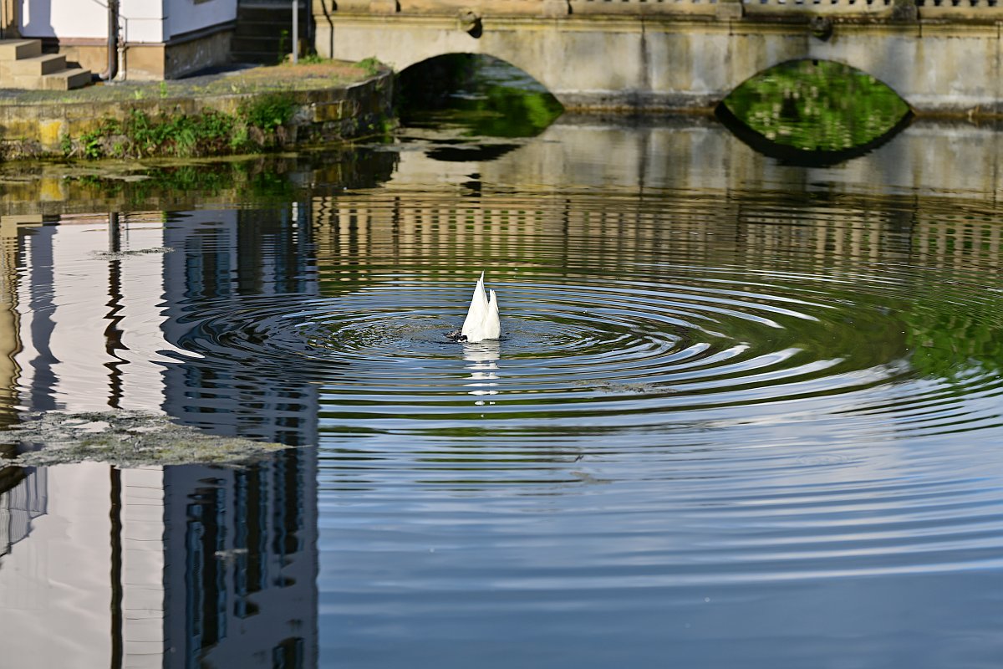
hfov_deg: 15.2
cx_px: 502
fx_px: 3761
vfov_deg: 10.2
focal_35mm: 135
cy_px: 334
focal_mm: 135
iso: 64
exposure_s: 1/2500
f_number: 1.8
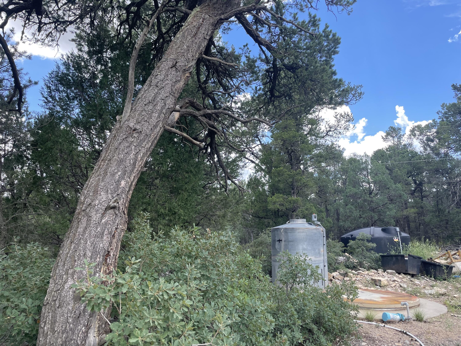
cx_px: 230
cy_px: 173
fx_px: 346
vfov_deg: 53.1
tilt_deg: +12.1
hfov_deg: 67.3
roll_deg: -0.6
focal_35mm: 26
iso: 32
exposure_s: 1/612
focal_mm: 4.2
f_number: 1.6
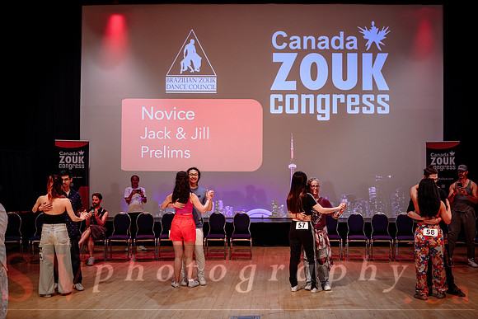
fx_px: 455
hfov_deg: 55.3
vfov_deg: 38.6
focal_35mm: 34
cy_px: 182
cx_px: 273
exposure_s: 1/320
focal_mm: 30
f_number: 2
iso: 1250
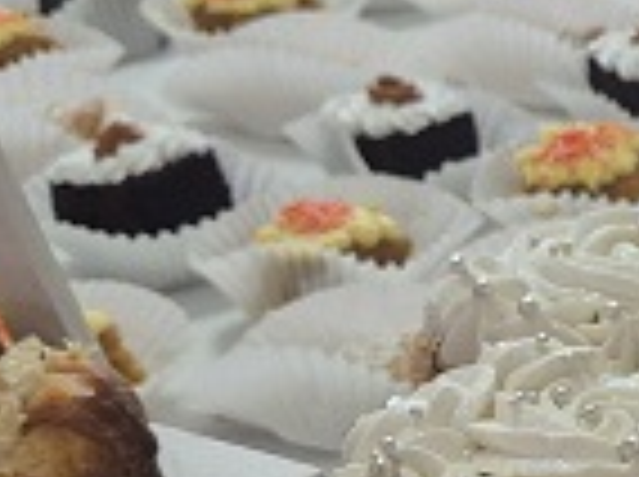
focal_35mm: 130
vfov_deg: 11.3
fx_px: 2396
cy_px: 382
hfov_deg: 12.4
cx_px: 1467
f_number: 1.8
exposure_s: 1/100
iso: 160
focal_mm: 5.4
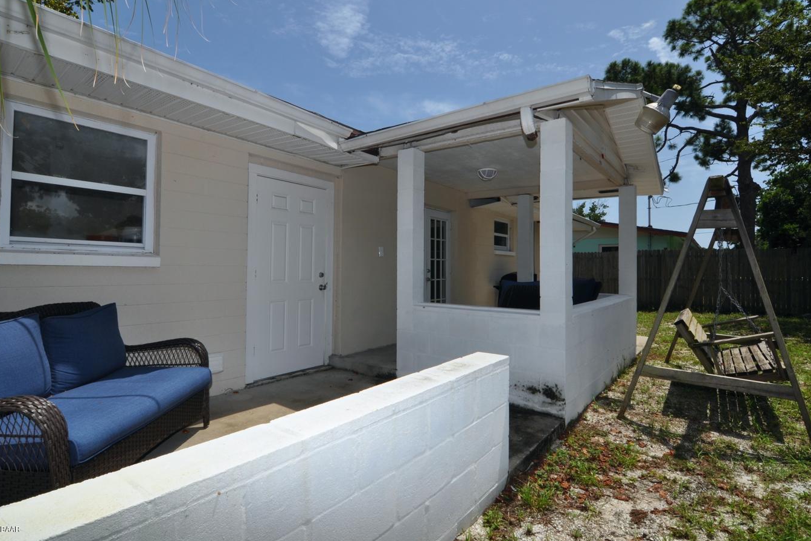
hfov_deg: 91.5
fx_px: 395
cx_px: 399
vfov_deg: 68.8
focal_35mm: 18
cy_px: 263
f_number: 16
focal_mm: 11
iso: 200
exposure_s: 1/200
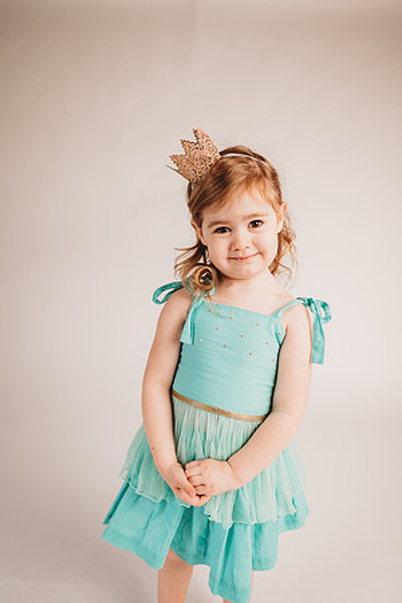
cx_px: 201
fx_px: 402
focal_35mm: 24
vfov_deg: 73.7
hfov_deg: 53.1
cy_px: 302
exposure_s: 1/160
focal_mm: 24
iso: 100
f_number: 2.5
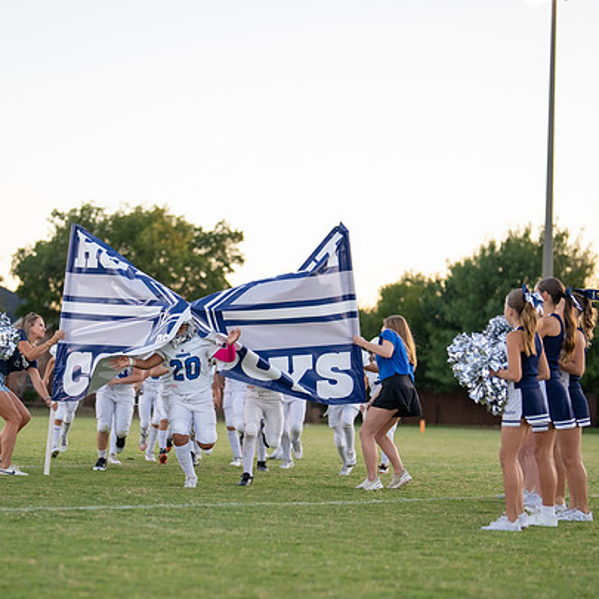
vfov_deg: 21.1
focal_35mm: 82
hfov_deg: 21.1
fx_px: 1605
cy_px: 346
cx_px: 216
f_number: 1.2
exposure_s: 1/2000
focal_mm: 50
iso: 500
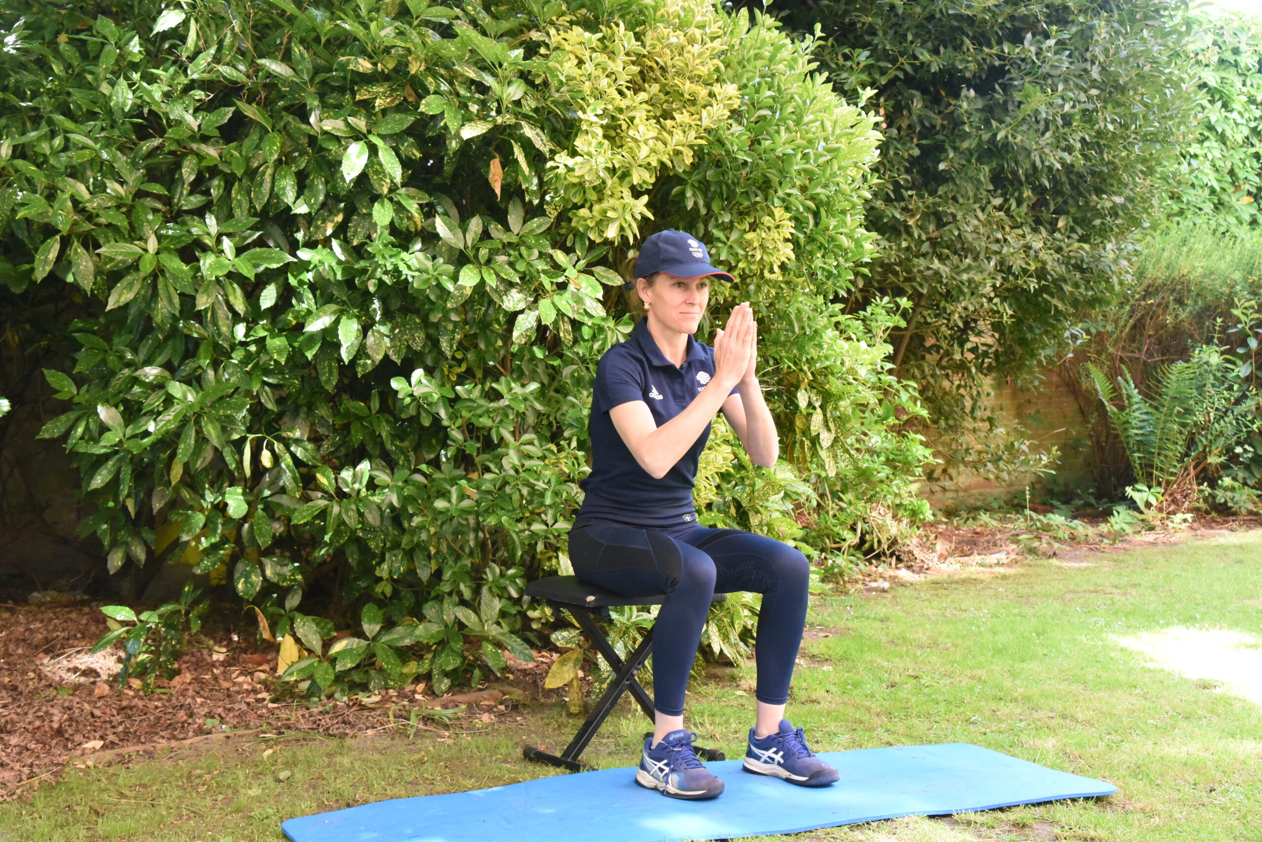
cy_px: 421
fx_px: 1753
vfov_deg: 27.0
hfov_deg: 39.6
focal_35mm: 50
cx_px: 631
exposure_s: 1/400
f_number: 10
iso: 10000
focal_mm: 50
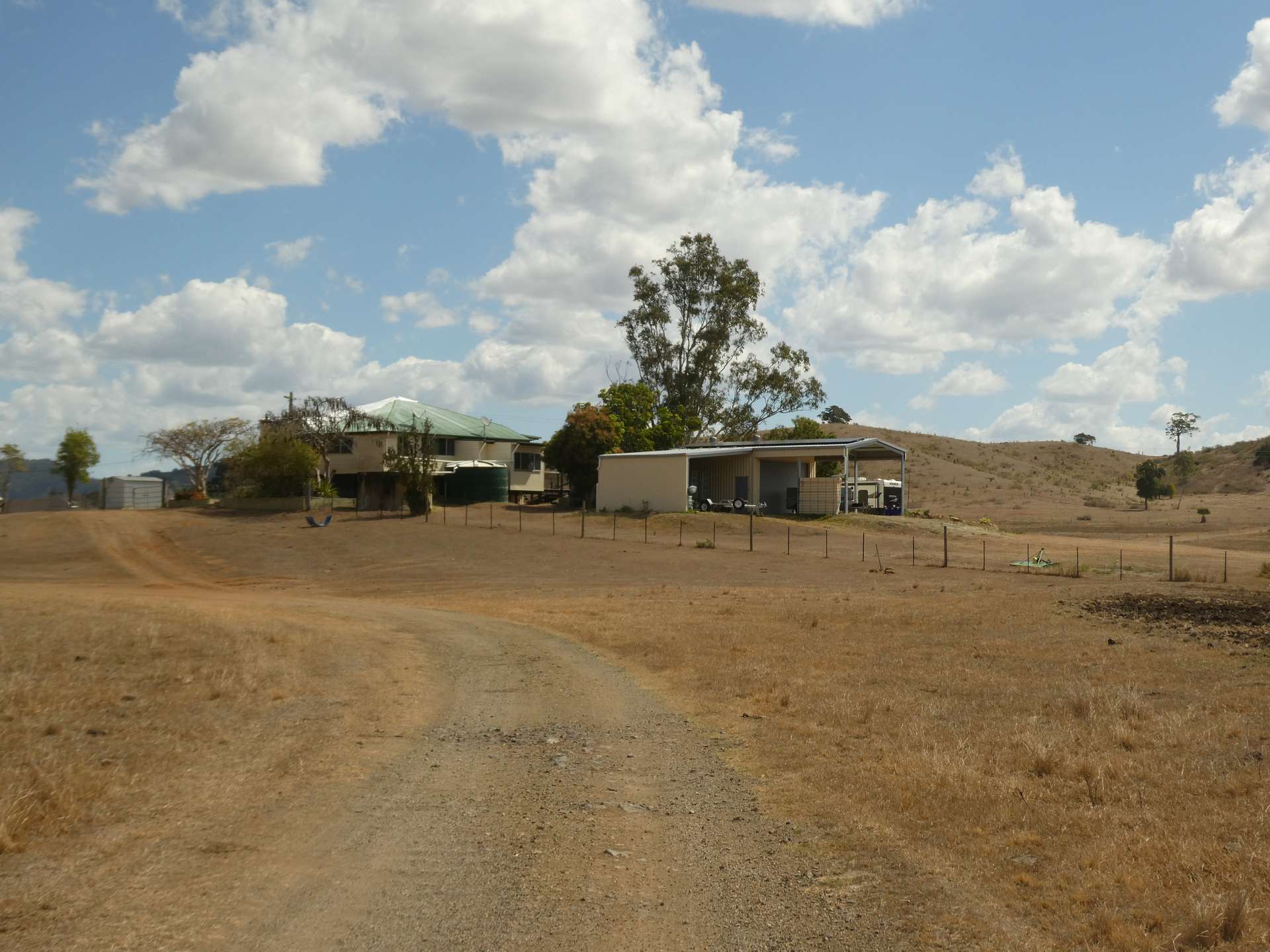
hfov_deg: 38.2
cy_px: 476
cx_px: 635
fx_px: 1834
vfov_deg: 29.1
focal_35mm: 50
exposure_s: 1/1300
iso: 80
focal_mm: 9
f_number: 4.1
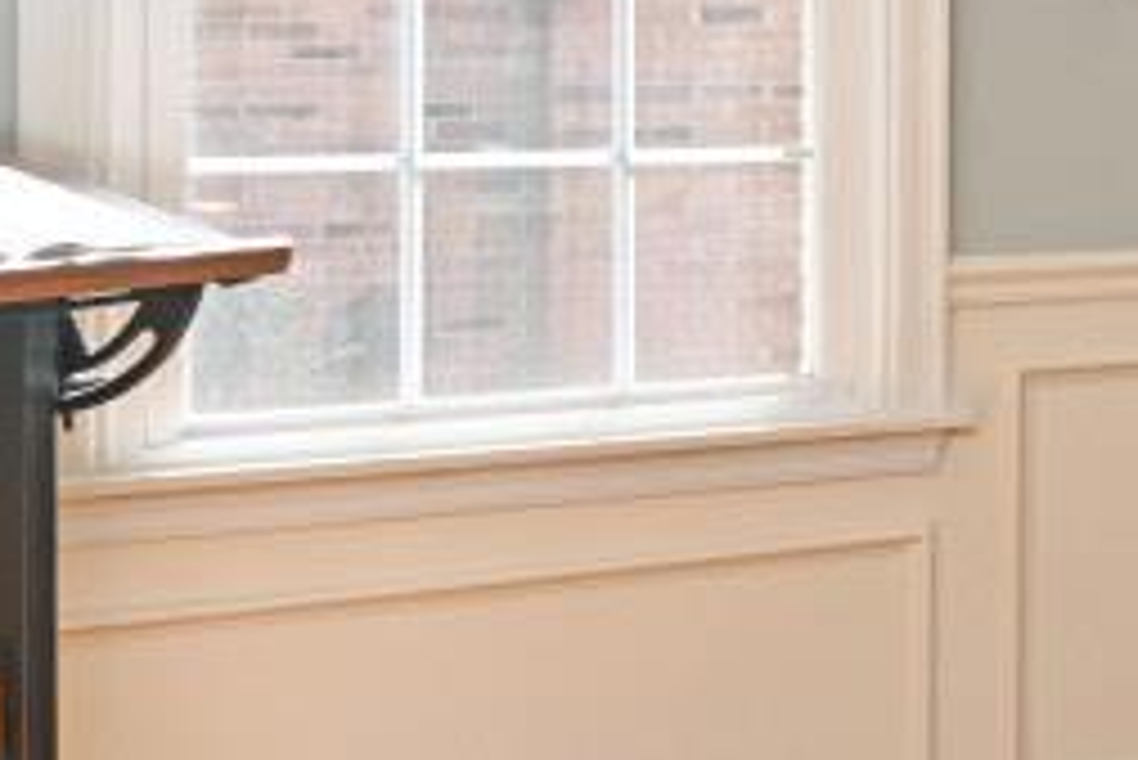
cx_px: 2352
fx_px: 2625
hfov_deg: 17.0
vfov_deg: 16.3
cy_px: 67
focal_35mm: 83
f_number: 5
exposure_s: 1/100
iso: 200
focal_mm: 14
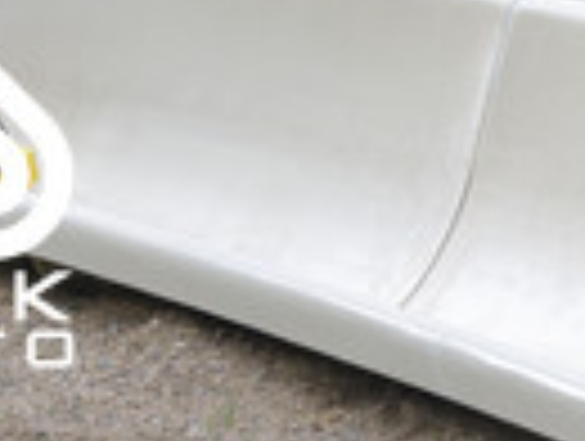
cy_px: 178
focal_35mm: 577
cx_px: -63
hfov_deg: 3.4
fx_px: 9769
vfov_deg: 2.6
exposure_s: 1/1250
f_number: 6.3
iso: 1100
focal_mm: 195
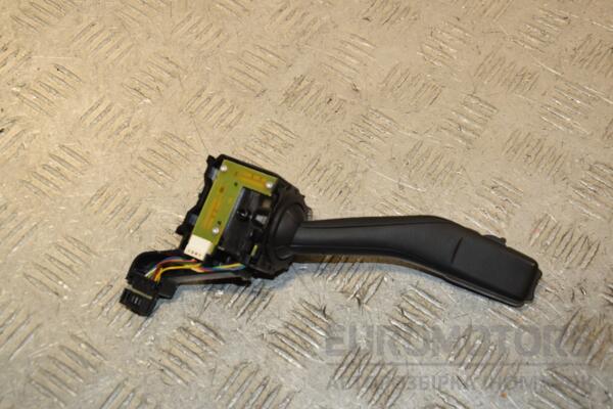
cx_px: 306
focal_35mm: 57
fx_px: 971
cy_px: 204
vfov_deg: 23.8
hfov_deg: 35.1
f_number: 6.3
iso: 800
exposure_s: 1/200
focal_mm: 38
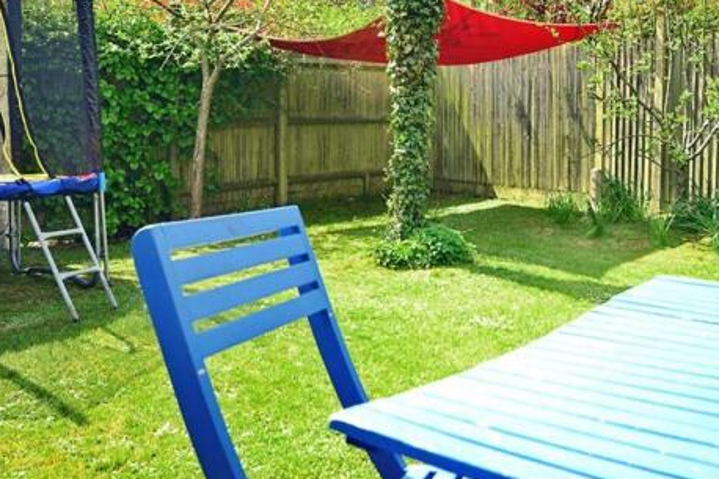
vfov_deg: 30.9
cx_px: 438
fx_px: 858
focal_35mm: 43
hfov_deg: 45.2
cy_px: 152
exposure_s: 1/250
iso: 400
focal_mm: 20
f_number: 6.3
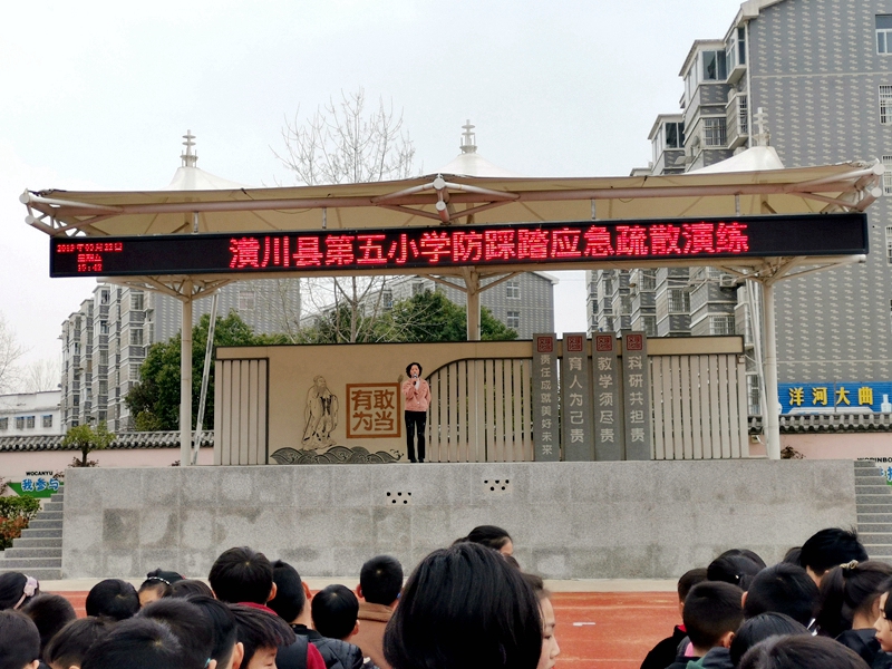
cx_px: 446
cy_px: 334
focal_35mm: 46
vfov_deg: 31.5
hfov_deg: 41.2
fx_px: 1185
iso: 50
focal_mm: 4.75
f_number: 1.8
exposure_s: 1/391
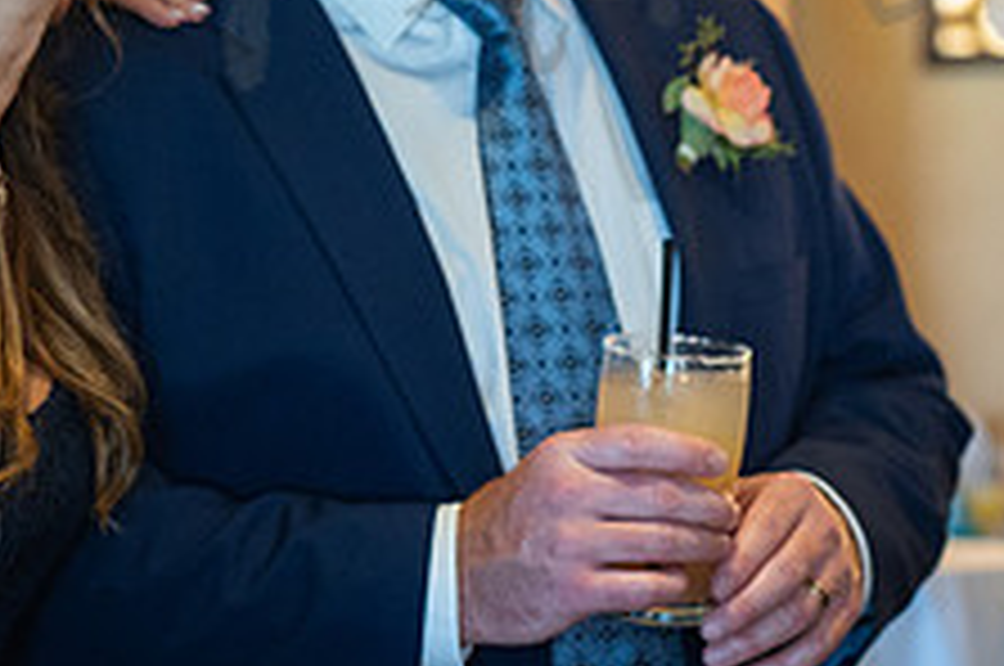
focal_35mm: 130
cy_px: -104
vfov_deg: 10.4
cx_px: 351
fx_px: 3620
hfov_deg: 15.8
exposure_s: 1/160
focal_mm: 50
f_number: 2.5
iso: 2000
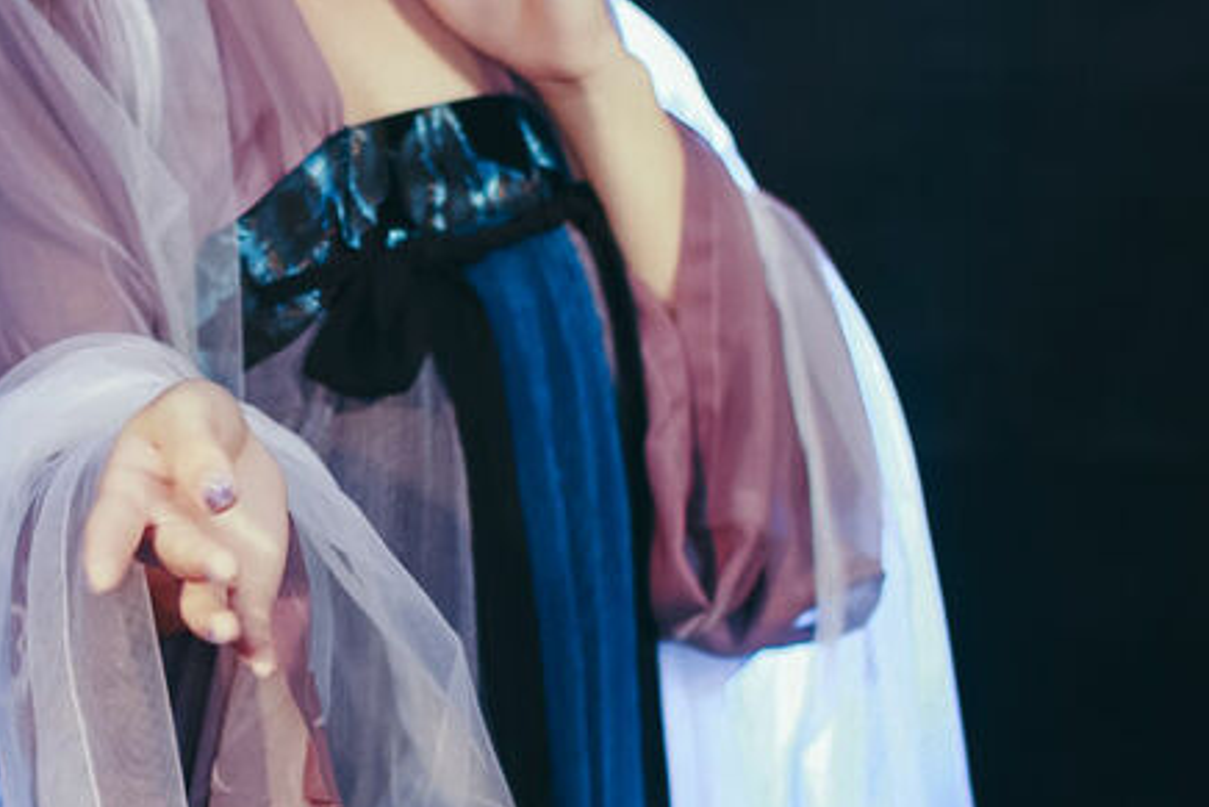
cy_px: 362
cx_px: 380
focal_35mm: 177
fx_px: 5946
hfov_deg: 11.6
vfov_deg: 7.8
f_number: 2
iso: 320
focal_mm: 50
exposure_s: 1/100
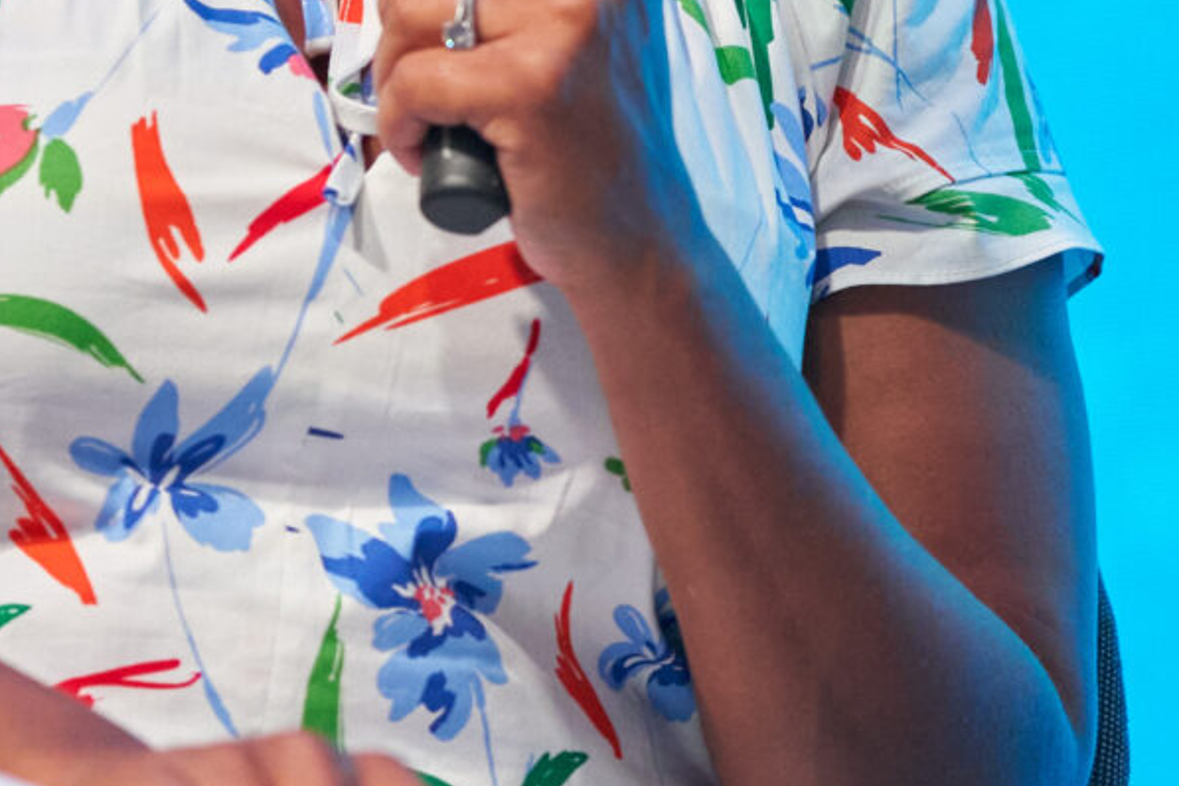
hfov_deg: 3.5
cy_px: -333
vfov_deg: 2.4
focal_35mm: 579
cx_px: 1876
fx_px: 18961
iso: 3200
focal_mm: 135
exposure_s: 1/500
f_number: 2.2
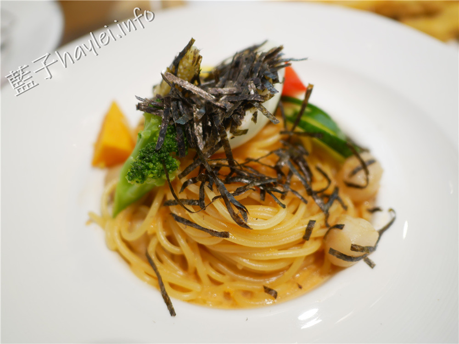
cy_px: 172
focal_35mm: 30
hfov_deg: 60.0
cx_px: 230
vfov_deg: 46.8
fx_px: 398
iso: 200
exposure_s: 1/100
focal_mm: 15
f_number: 1.7
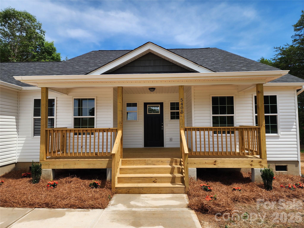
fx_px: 202
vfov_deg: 58.9
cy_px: 114
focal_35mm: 23
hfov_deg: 73.9
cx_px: 152
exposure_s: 1/790
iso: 12
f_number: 1.8
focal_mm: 6.4
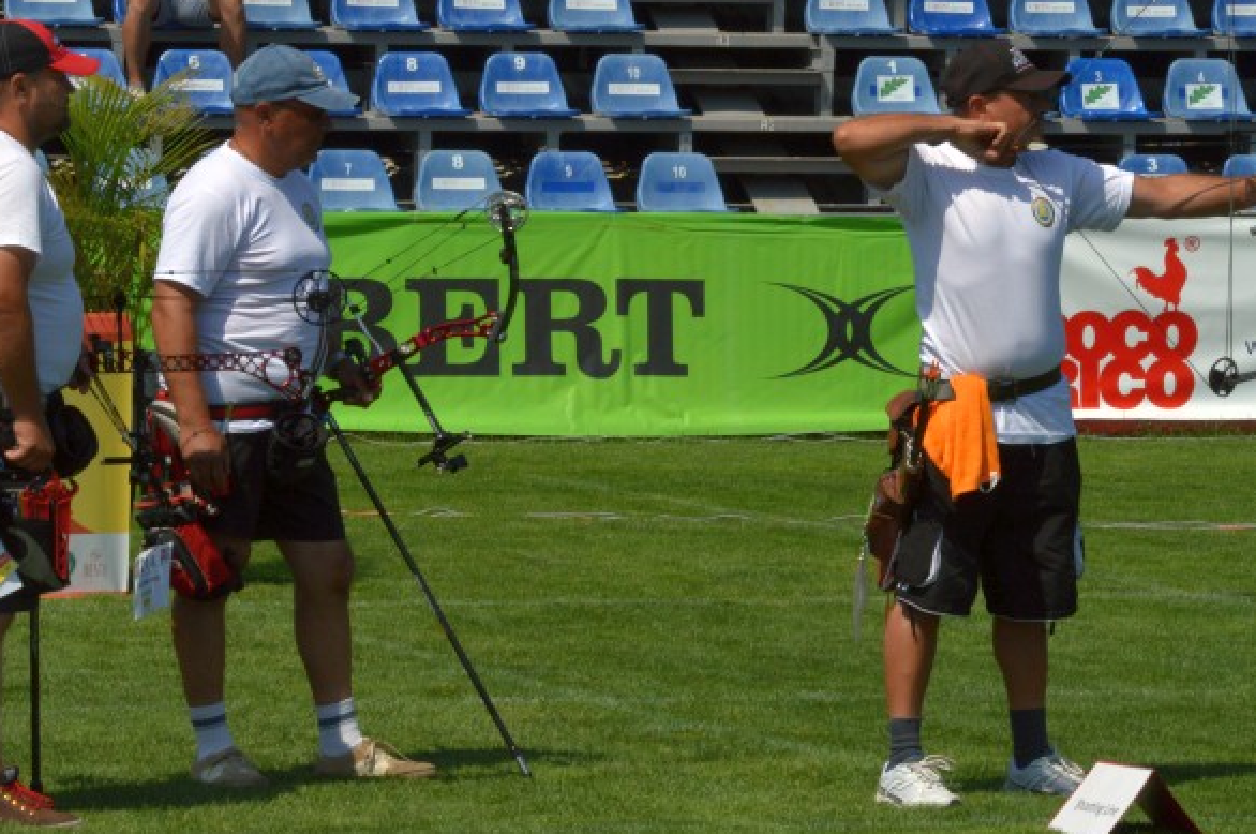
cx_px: 705
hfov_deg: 8.2
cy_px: 354
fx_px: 8710
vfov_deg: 5.5
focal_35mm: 250
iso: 400
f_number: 22
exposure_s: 1/320
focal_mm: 122
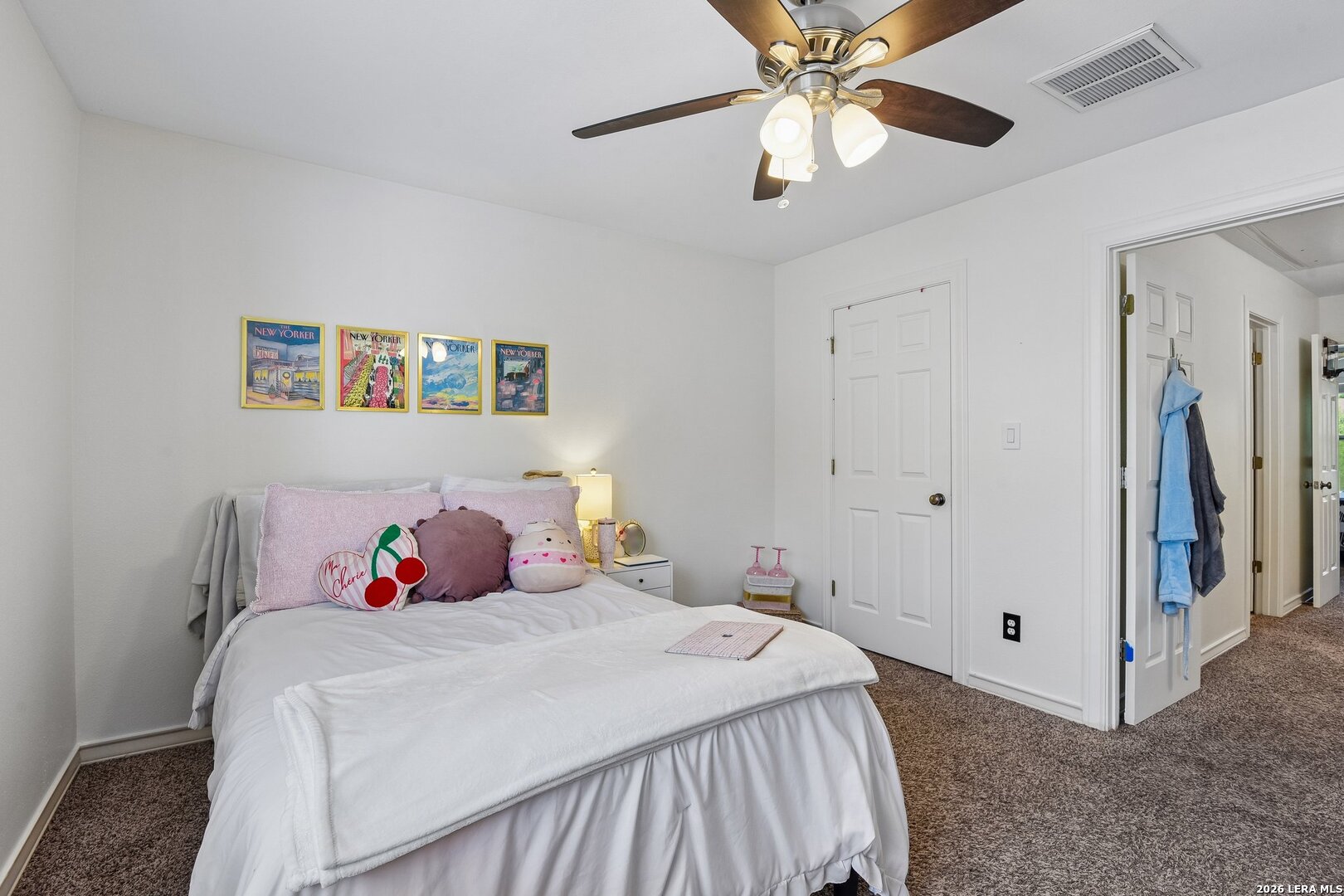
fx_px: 597
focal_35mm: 16
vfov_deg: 73.7
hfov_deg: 96.7
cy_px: 448
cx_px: 672
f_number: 8
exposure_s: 1/15
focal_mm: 16
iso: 450
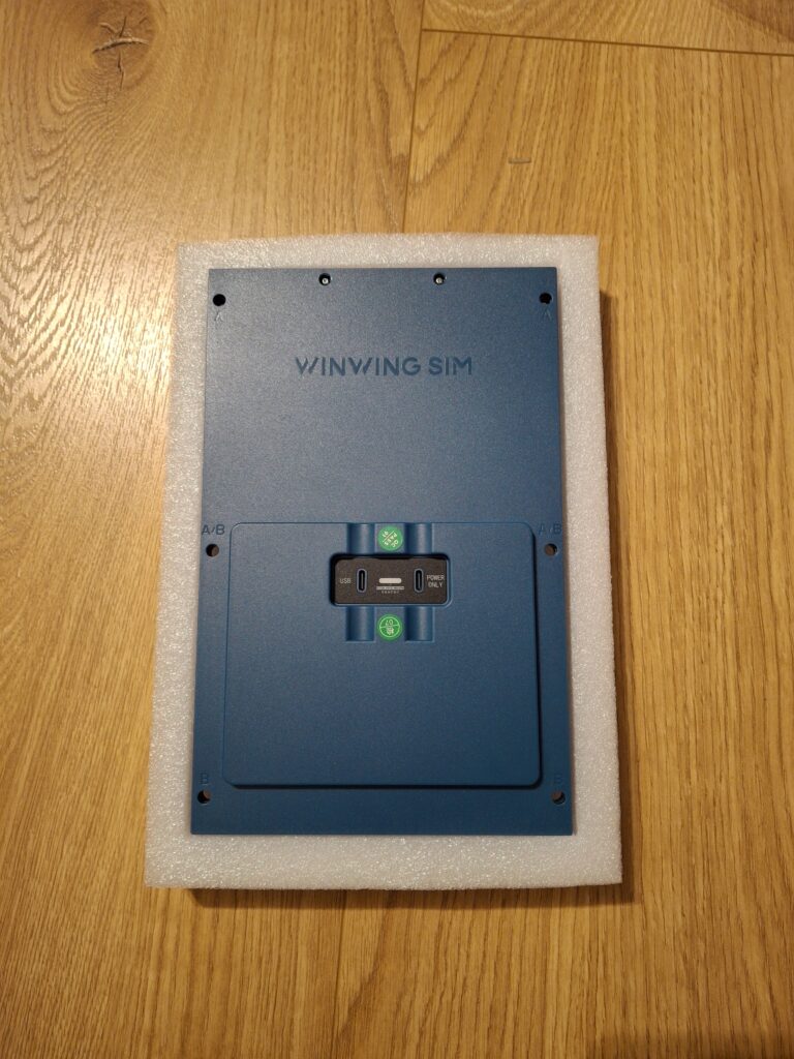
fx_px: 765
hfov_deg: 54.9
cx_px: 397
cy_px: 530
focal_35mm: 25
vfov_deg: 69.4
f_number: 1.8
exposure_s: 1/25
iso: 250
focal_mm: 4.69
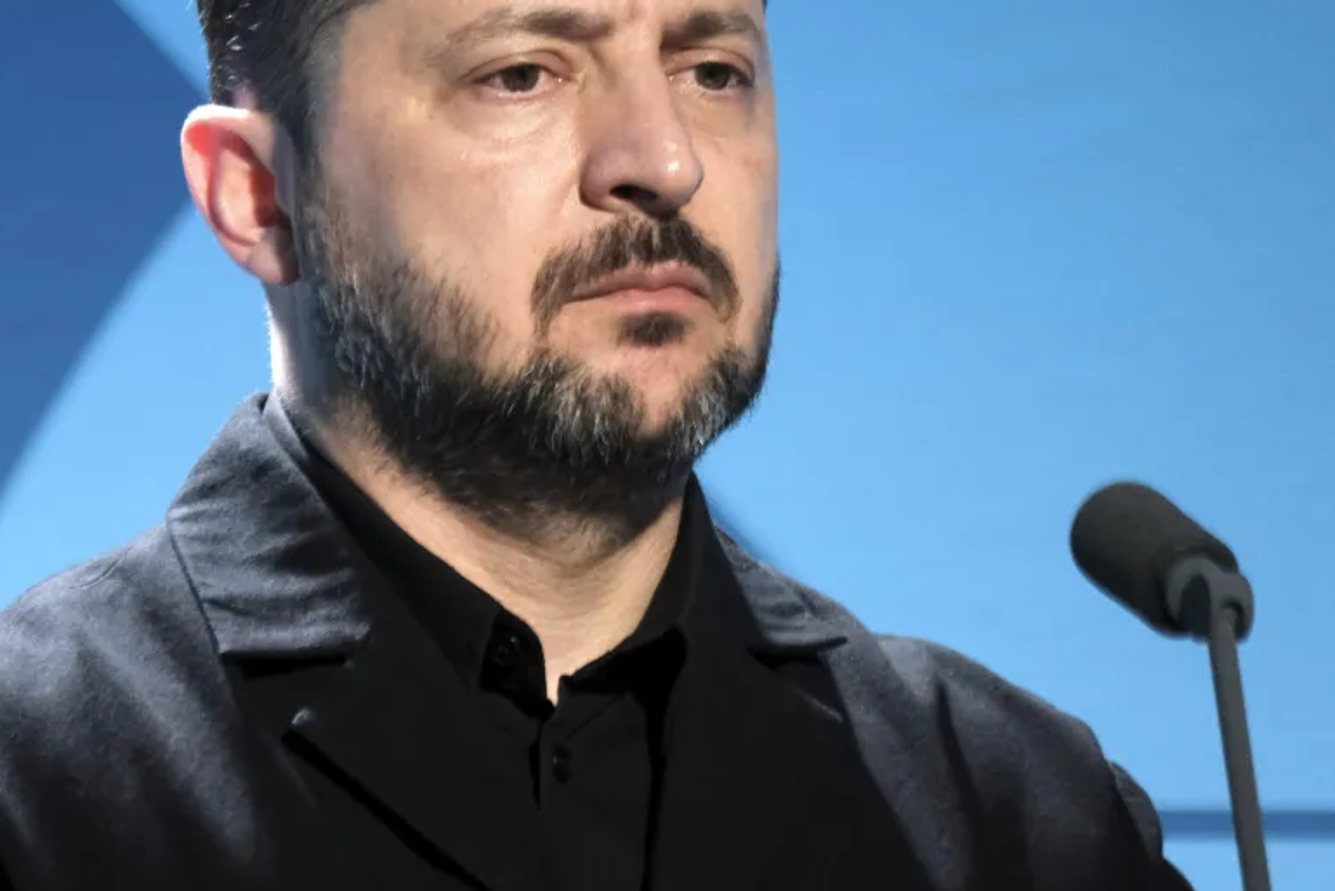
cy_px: 212
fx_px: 34714
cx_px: 323
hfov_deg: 2.2
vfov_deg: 1.5
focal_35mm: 936
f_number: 5.6
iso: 2500
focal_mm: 400
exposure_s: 1/125
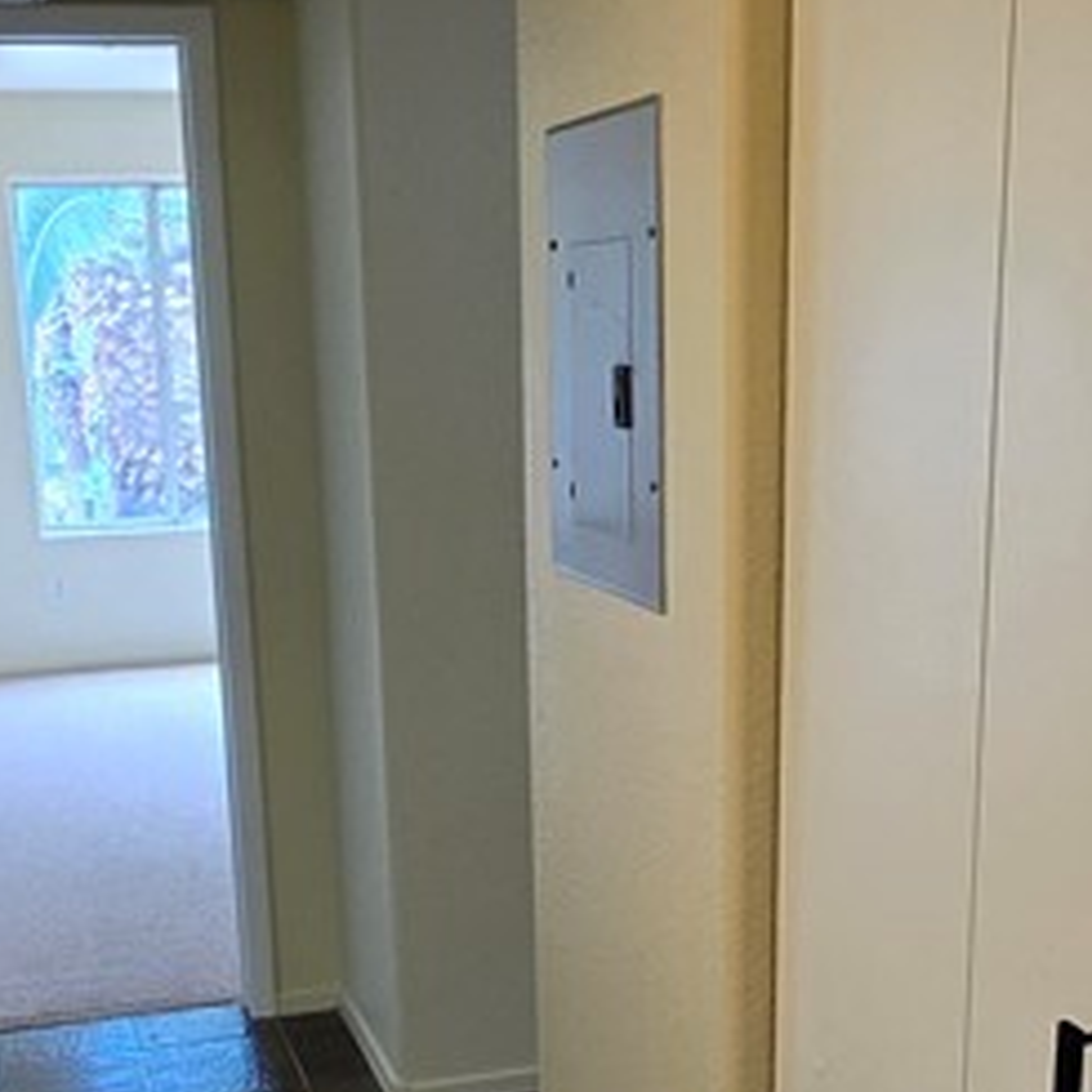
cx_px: 455
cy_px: 802
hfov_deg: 35.3
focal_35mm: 48
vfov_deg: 34.7
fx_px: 1713
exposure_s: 1/120
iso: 200
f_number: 1.9
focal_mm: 2.2
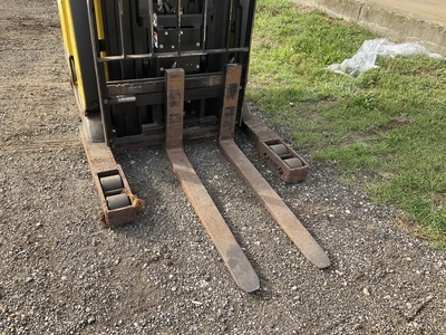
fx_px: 374
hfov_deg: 61.7
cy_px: 168
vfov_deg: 48.2
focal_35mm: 29
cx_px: 223
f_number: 1.8
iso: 25
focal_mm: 3
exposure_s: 1/486
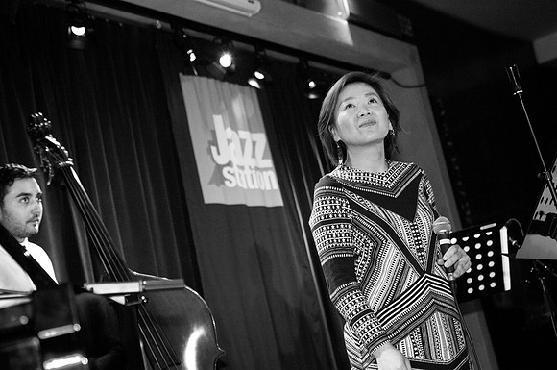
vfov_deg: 21.5
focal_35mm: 63
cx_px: 278
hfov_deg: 31.9
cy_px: 185
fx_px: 973
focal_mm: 42
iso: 800
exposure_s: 1/100
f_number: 2.8
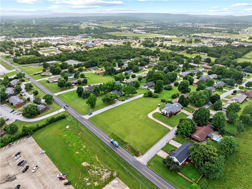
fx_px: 175
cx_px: 126
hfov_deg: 71.6
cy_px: 94
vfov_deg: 56.7
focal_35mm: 24
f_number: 2.8
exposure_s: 1/1600
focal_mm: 12.29
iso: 210
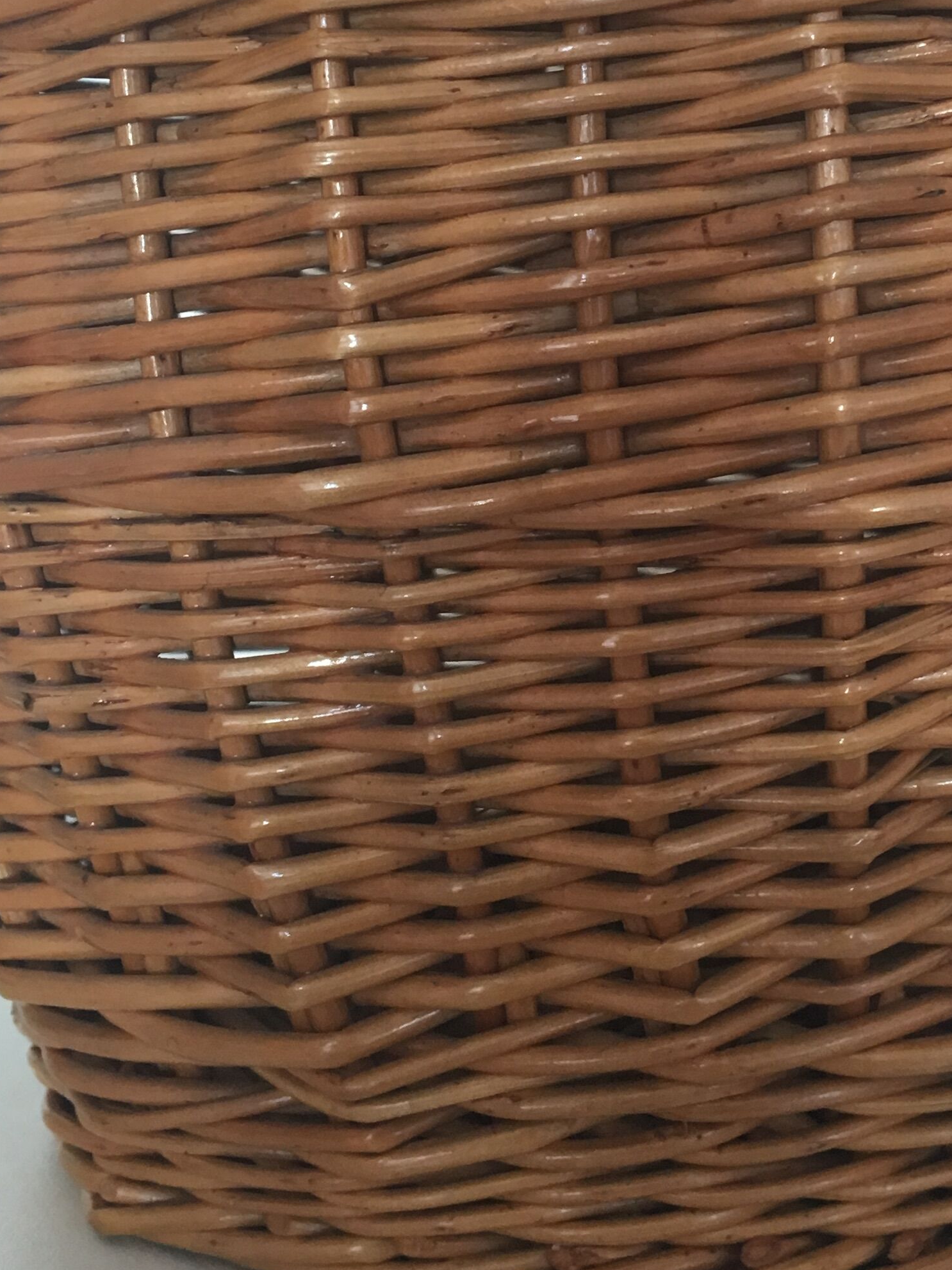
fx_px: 2164
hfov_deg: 24.7
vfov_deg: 32.0
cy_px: 301
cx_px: 632
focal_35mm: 59
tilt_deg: -2.3
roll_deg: -0.1
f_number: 2.2
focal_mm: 4.15
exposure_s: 1/33
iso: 125
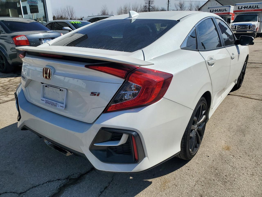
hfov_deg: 67.3
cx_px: 131
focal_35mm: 26
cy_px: 98
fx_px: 197
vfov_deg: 53.1
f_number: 2.4
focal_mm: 4.3
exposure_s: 1/3333
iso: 50
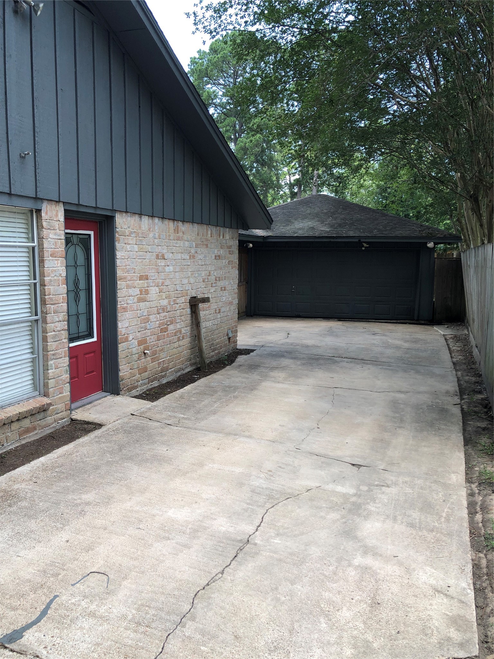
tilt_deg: -5.3
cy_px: 330
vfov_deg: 63.4
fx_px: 533
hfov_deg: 49.7
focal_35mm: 28
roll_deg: -1.8
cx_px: 247
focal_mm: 3.99
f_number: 1.8
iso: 20
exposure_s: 1/296
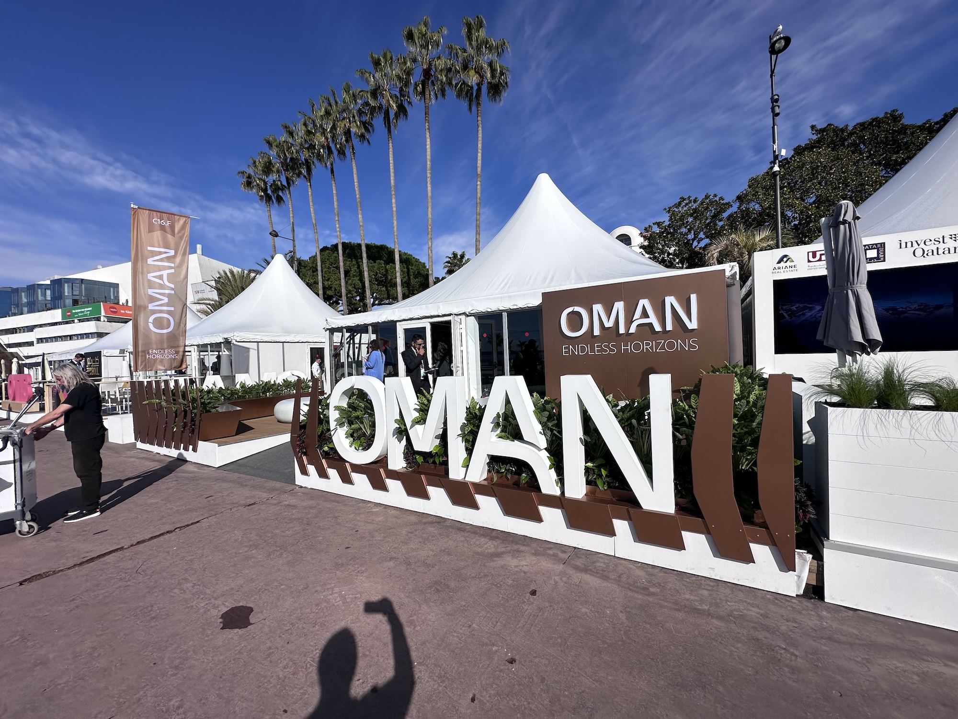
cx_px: 479
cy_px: 360
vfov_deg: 85.7
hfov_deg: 102.1
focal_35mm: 14
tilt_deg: +1.8
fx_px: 387
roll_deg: +2.1
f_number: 2.2
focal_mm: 2.22
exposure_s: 1/5814
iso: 50
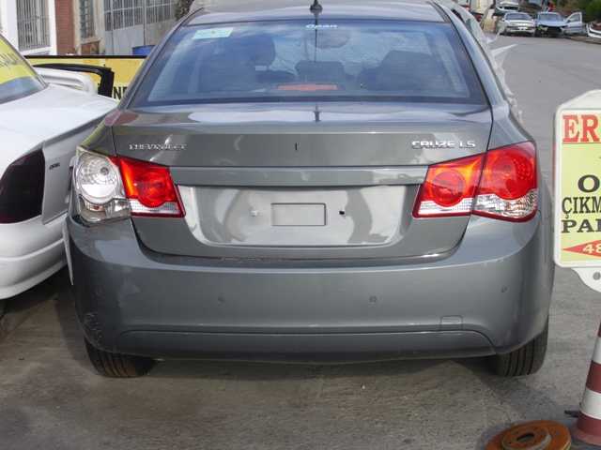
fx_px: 972
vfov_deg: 26.1
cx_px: 300
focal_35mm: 56
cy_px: 225
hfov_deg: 34.3
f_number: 3.8
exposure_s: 1/215
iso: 50
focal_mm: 9.9
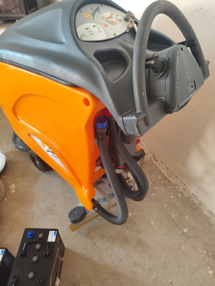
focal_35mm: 23
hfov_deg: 58.9
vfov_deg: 73.9
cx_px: 108
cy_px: 143
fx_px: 190
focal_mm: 6.14
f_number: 1.65
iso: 1000
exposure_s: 1/30
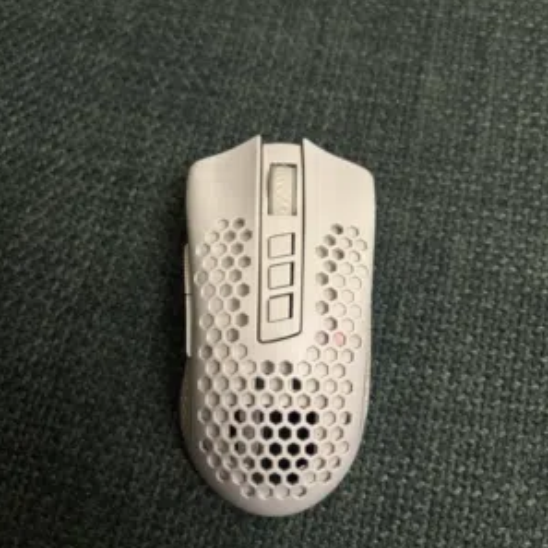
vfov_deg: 52.5
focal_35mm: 31
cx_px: 273
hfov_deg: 52.5
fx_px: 555
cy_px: 256
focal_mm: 5.96
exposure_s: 1/50
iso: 500
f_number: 1.6
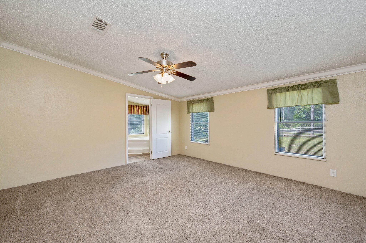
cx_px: 183
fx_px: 142
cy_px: 122
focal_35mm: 14
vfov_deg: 81.1
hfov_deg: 104.3
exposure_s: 1/30
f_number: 9
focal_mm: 14
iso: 400
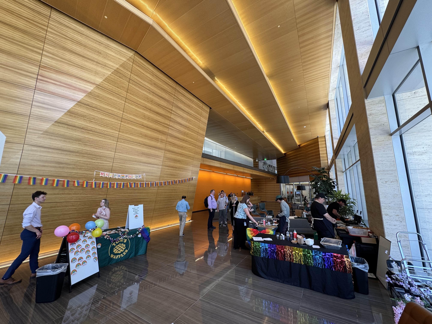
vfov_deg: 85.7
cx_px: 216
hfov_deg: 102.1
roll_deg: -0.4
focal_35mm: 14
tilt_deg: +8.8
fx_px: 175
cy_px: 162
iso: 64
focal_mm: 2.22
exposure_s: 1/99
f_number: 2.2
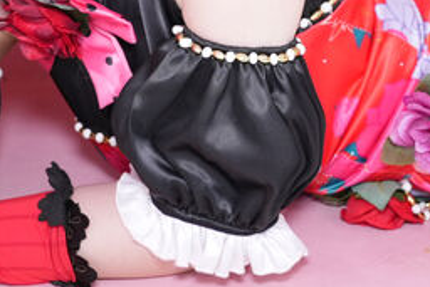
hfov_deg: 24.1
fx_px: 1004
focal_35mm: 84
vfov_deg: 15.4
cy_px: -95
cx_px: 267
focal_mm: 28
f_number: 4
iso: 1000
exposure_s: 1/160
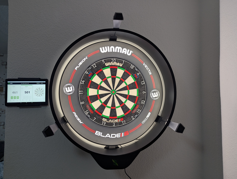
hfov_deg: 71.5
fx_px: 165
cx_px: 118
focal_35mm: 24
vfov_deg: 56.9
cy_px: 90
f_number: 1.85
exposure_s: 1/47.4
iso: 44
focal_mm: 6.81
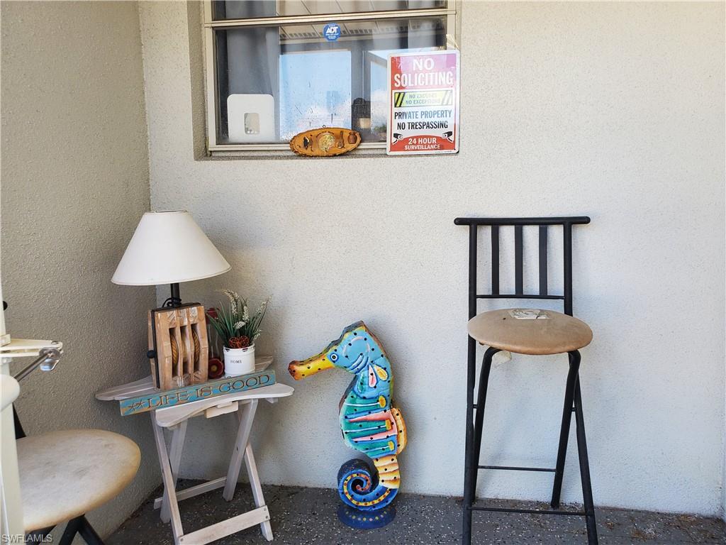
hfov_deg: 67.3
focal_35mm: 26
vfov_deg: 53.1
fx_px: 545
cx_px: 363
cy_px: 272
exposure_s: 1/120
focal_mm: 4.3
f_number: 2.4
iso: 100
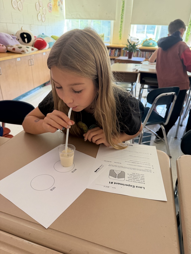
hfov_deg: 56.8
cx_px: 96
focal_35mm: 24
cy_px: 127
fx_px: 177
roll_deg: -1.5
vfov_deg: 71.6
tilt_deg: -28.8
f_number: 1.78
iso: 320
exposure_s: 1/60
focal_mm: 6.76
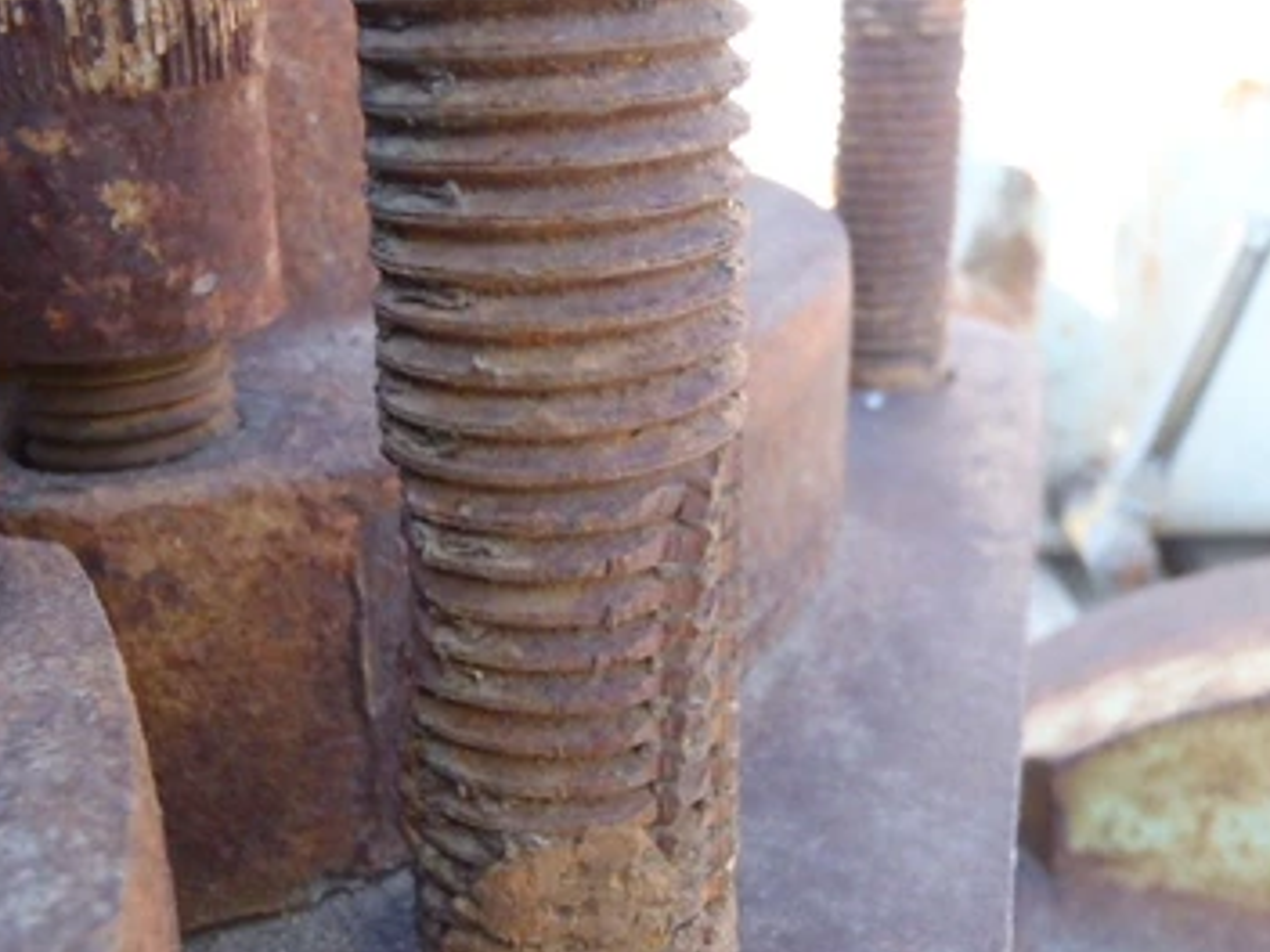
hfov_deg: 44.8
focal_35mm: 42
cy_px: 519
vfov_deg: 34.3
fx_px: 1541
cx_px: 613
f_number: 4.7
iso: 800
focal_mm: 6.64
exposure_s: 1/200
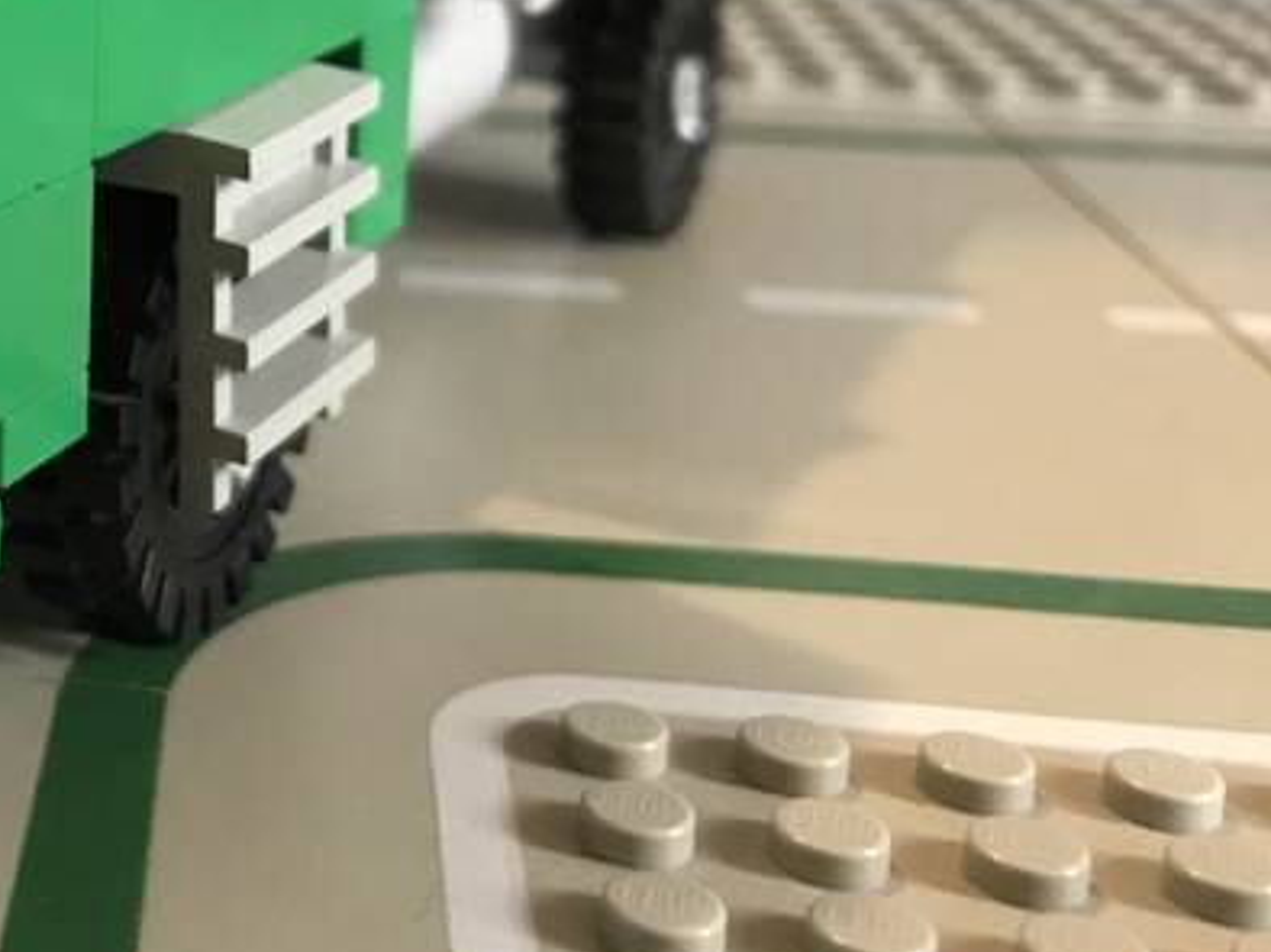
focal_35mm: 64
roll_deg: -0.6
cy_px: -27
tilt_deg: -10.7
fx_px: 2348
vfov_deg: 22.0
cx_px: -161
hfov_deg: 27.4
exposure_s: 1/5
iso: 100
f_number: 1.8
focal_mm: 3.99
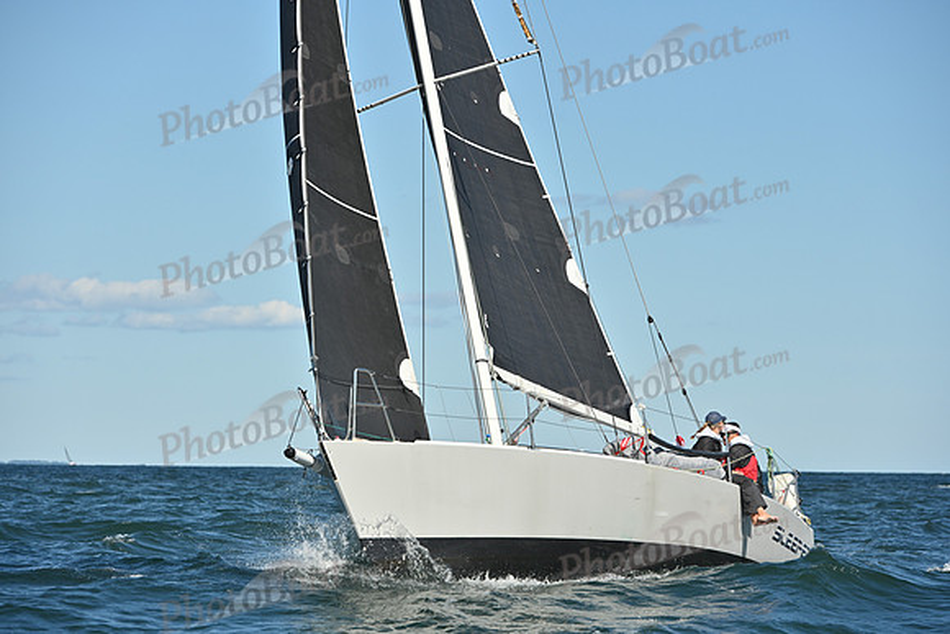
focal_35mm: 165
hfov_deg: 12.4
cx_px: 475
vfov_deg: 8.3
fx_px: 4355
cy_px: 317
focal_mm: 165
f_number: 7.1
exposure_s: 1/3200
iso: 320
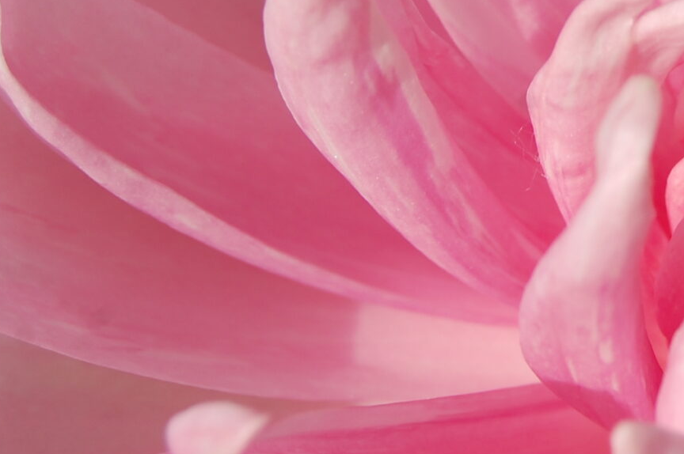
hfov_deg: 8.3
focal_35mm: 244
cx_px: 875
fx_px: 4640
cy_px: -115
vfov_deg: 5.6
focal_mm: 55
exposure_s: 1/400
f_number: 10
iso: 200
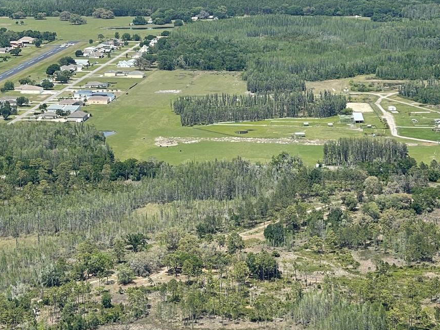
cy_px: 93
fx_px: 1512
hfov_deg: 16.4
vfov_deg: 12.4
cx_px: 95
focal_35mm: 119
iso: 20
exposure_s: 1/690
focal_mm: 7.5
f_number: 2.2
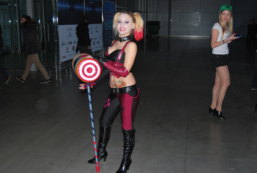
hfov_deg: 49.5
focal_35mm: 39
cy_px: 86
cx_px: 128
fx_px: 279
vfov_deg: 34.4
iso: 220
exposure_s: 1/60
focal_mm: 26
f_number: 4.2
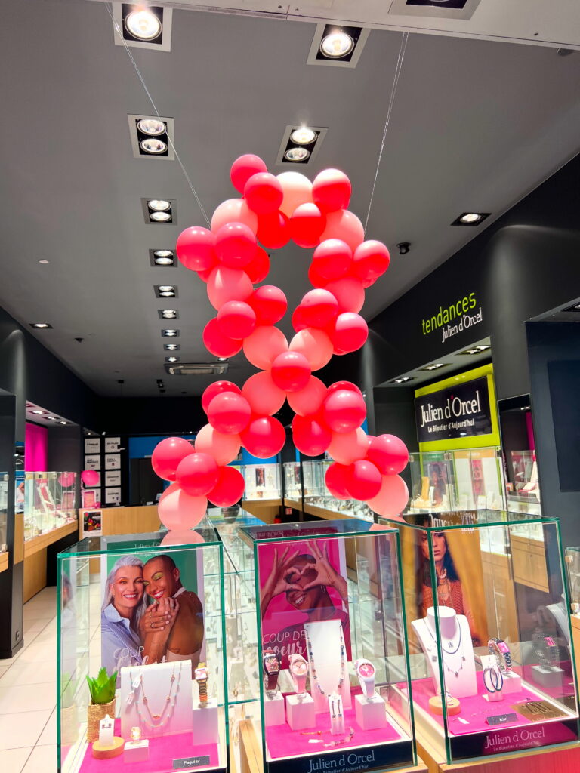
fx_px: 581
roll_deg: +3.2
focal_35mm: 26
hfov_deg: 53.1
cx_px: 290
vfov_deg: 67.3
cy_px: 386
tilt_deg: +5.7
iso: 32
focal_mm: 5.7
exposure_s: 1/117
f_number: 1.5
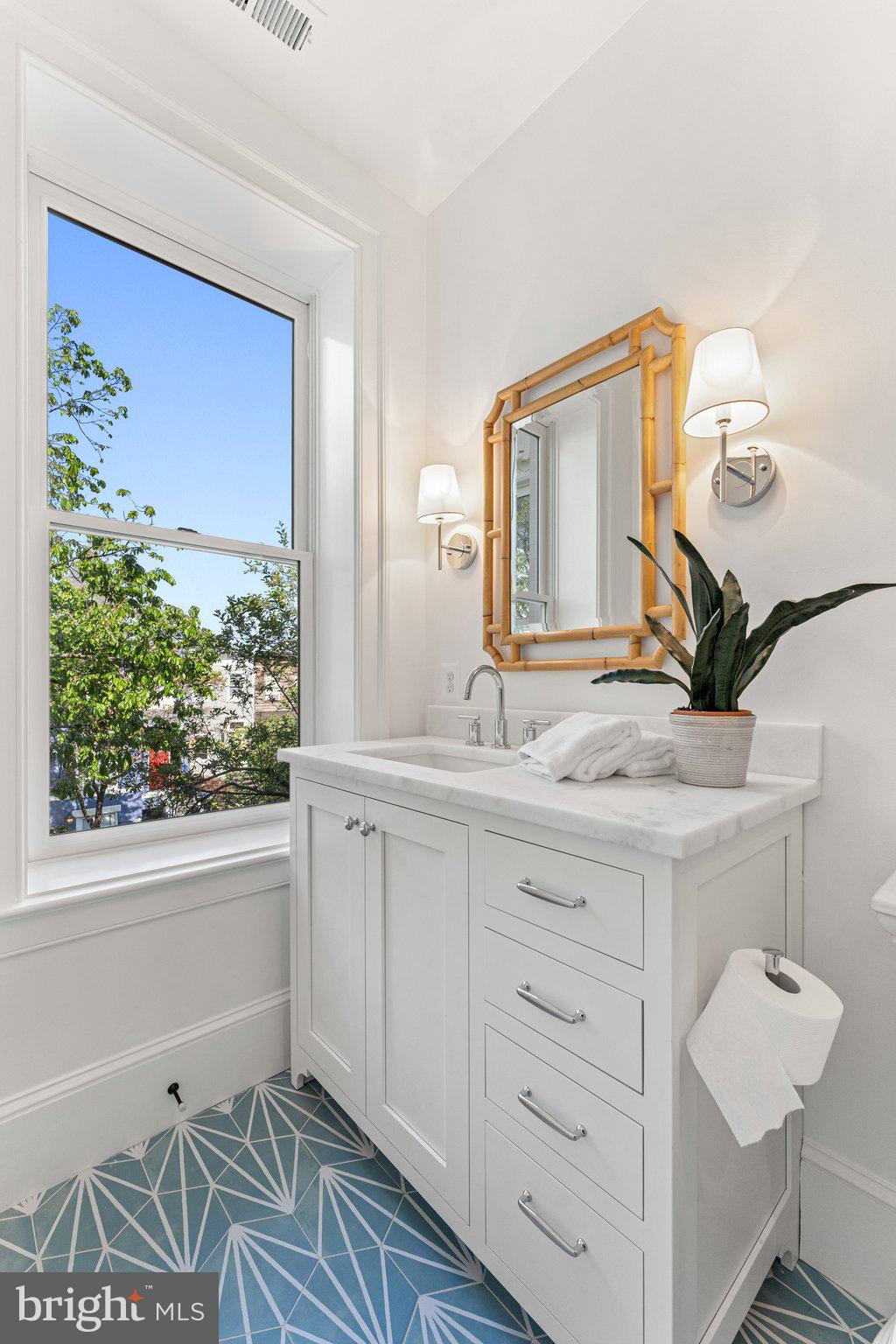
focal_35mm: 14
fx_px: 523
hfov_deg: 81.2
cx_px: 448
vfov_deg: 104.3
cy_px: 672
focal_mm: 14
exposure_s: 1/30
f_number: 8
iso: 500
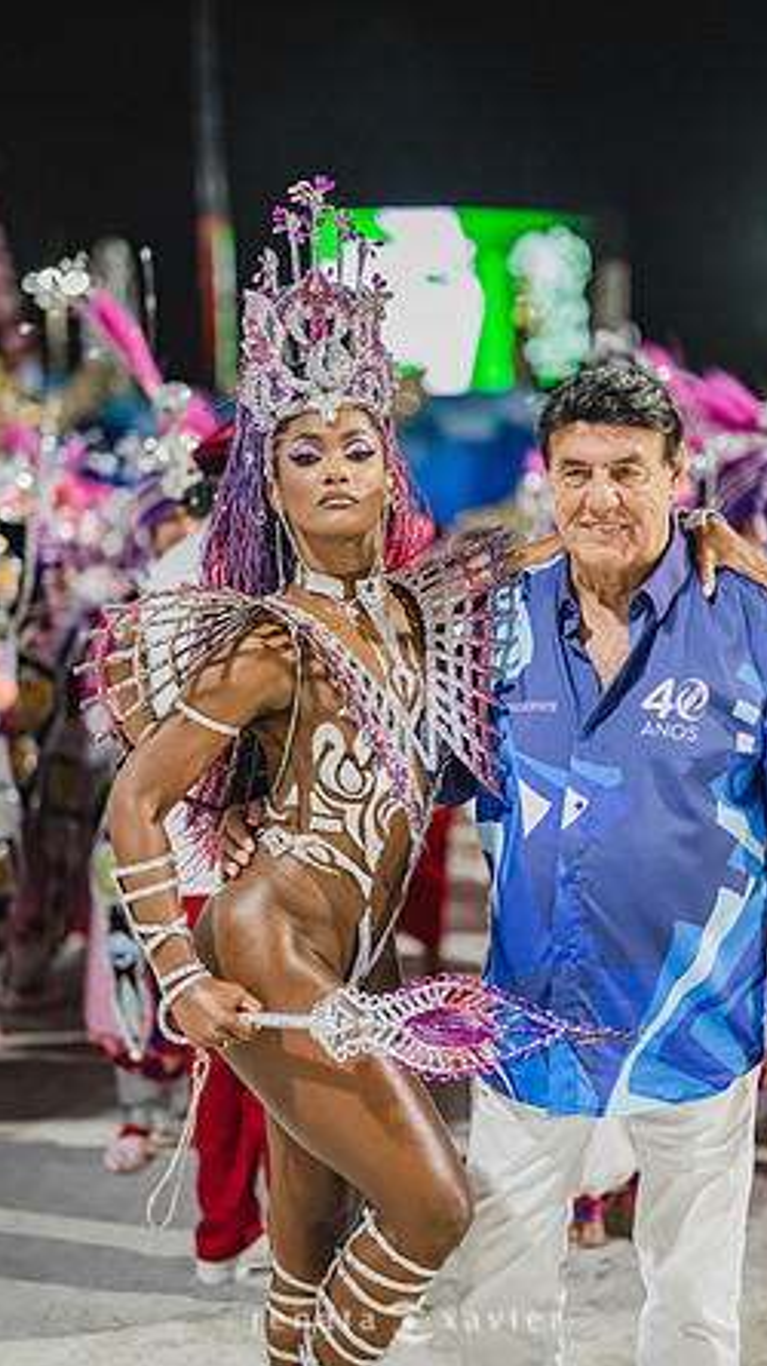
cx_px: 402
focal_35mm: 53
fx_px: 1918
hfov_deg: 22.6
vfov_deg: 39.2
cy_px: 685
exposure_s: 1/1000
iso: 2000
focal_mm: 50
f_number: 1.2
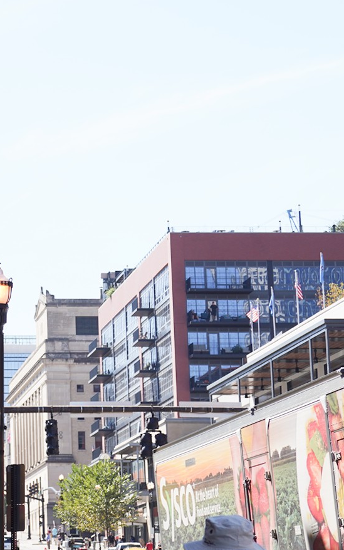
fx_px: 1949
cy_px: 205
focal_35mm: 130
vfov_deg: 16.0
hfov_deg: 9.7
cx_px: -217
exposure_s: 1/100
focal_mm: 56
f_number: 5.6
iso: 100
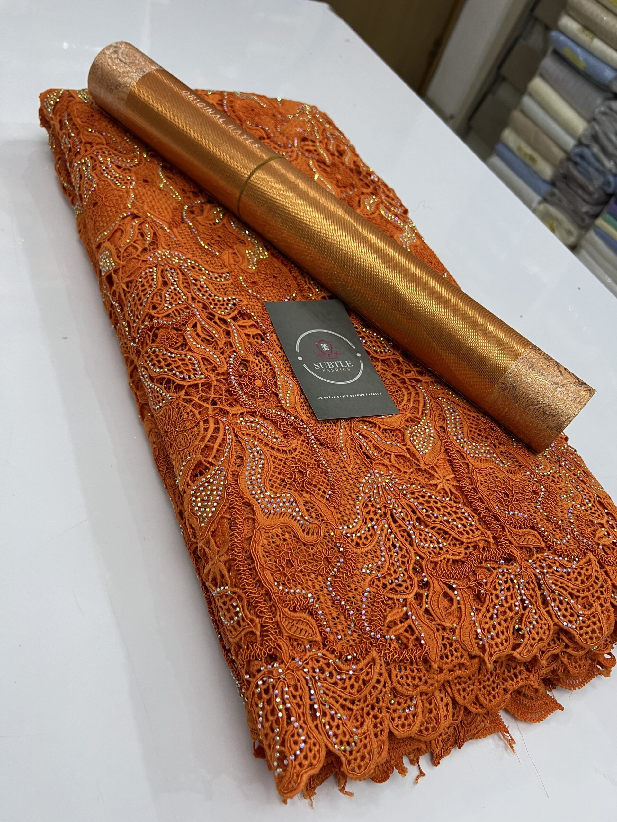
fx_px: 618
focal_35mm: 26
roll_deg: -25.0
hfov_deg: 53.1
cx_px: 308
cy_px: 411
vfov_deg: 67.3
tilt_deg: -44.9
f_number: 1.5
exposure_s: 1/48
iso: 100
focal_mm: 5.7
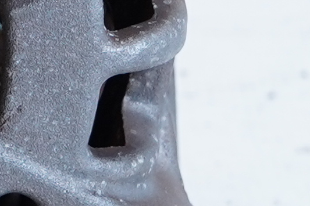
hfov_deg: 5.0
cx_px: -374
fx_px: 3495
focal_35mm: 406
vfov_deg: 3.4
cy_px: 71
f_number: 9
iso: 800
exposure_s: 1/50
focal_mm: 37
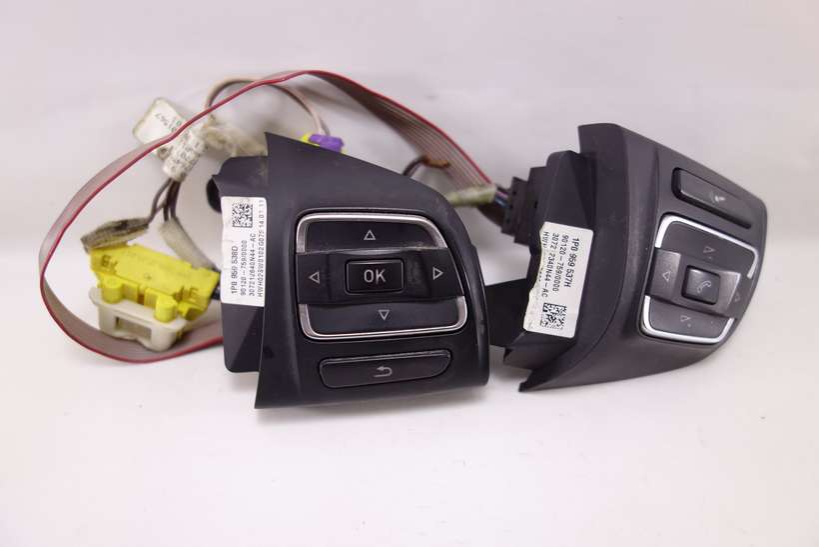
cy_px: 274
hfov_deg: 65.5
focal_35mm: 28
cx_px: 410
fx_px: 637
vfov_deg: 46.4
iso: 125
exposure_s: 1/100
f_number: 2
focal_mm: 10.4
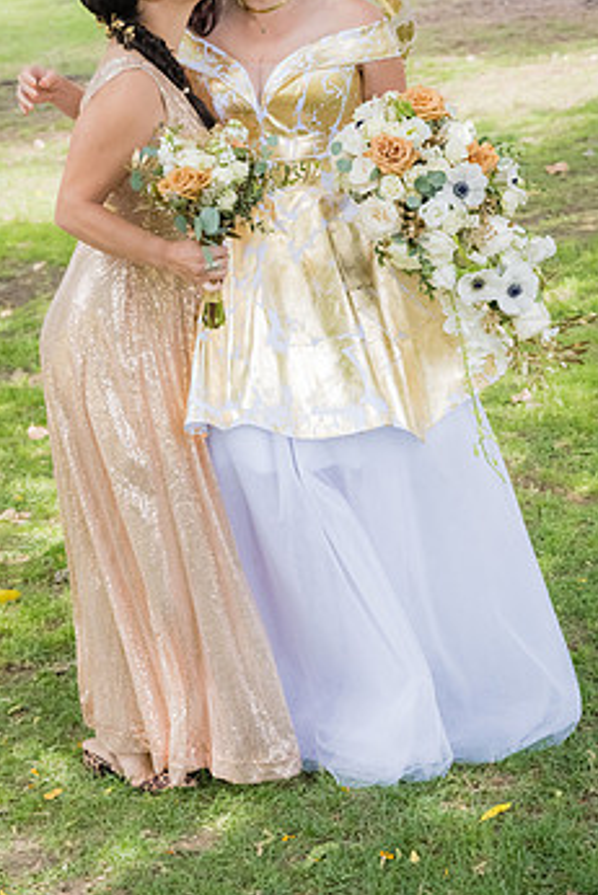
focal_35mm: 91
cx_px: 251
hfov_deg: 15.0
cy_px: 326
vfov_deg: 22.3
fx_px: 2265
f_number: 5.6
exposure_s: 1/800
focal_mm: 70
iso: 1250
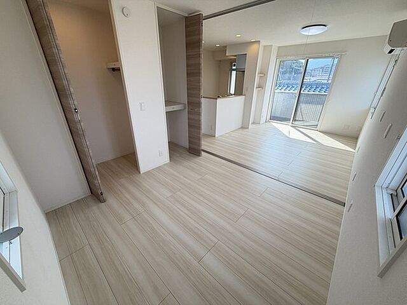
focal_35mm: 14
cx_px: 204
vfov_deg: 85.7
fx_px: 165
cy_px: 152
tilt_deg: -23.9
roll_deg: +0.0
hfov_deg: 102.1
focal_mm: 2.22
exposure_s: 1/100
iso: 32
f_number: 2.2
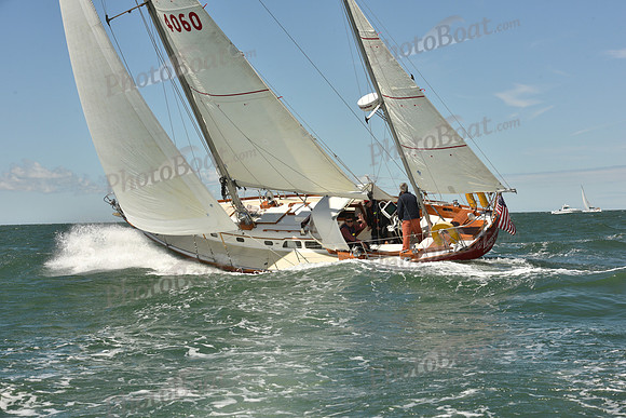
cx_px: 313
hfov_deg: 28.8
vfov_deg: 19.5
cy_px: 209
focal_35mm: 70
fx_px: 1217
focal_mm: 70
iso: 320
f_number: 11
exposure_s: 1/800
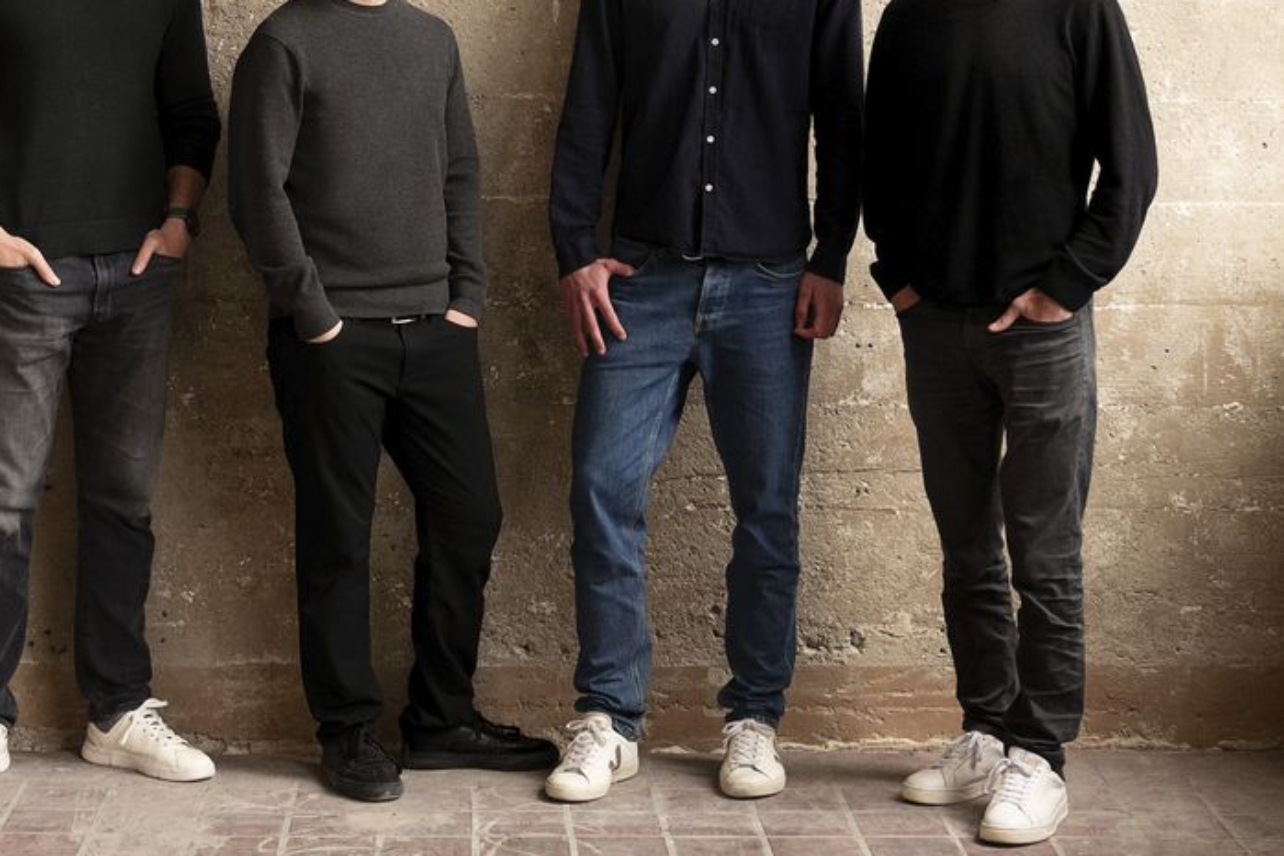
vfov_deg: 15.9
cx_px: 435
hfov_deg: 23.8
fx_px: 3031
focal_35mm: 85
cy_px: 154
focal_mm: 33
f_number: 4.5
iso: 640
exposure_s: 1/160
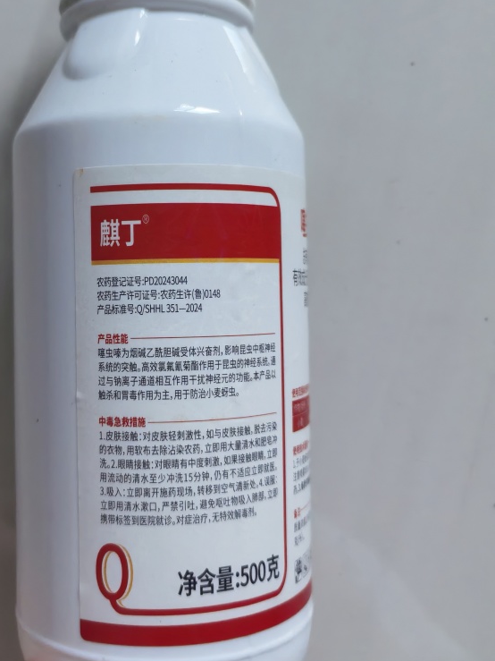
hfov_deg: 36.4
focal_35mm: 39
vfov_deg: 47.6
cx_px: 166
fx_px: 744
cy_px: 271
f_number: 1.9
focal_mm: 5.52
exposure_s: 1/167
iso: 320
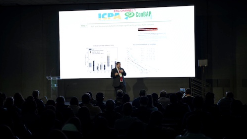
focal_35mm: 79
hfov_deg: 26.9
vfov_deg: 15.3
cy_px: 68
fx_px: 517
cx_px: 124
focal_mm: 75
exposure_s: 1/160
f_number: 2.8
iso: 500
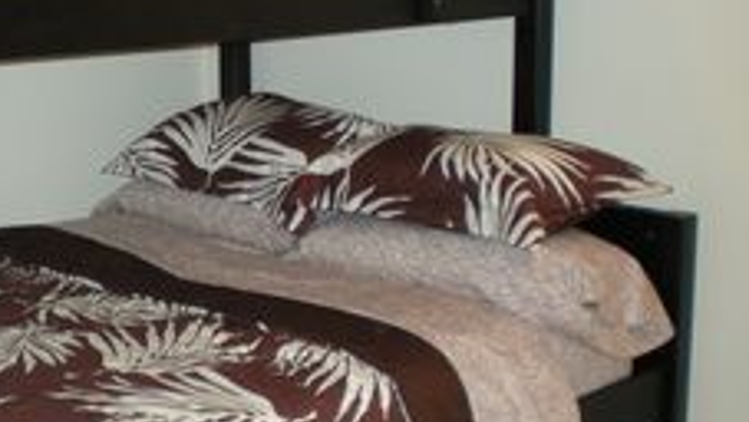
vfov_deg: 18.0
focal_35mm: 67
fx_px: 1331
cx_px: 221
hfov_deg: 31.1
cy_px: 208
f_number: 3.1
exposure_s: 1/60
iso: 177
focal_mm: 6.3
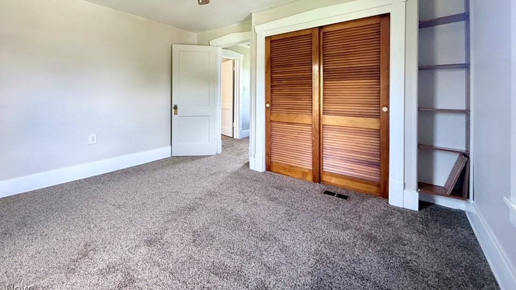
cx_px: 246
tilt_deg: +0.7
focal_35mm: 16
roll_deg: -0.3
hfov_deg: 99.3
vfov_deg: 65.1
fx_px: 219
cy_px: 94
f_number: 2.2
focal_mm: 2.22
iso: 320
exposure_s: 1/121
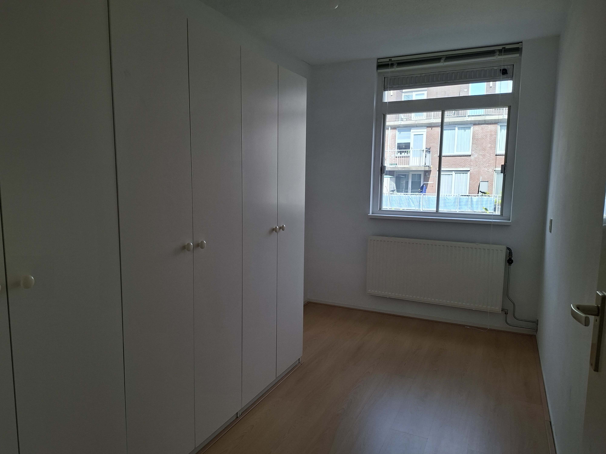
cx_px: 303
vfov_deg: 58.9
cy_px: 227
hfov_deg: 73.9
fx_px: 403
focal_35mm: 23
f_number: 1.8
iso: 50
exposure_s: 1/402
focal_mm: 5.54
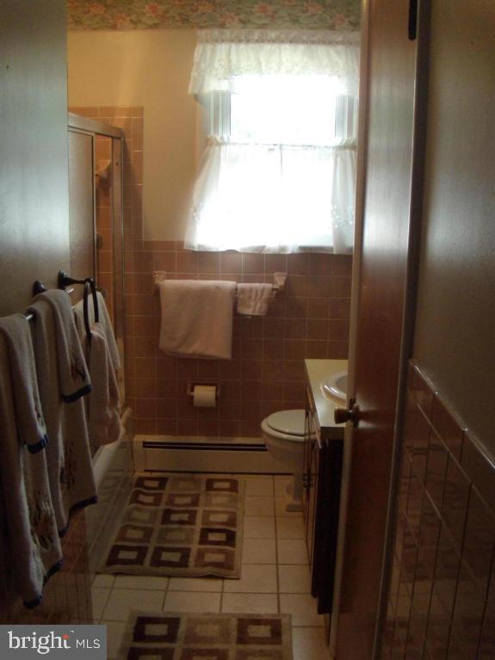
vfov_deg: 51.4
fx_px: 687
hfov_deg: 39.6
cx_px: 248
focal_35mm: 36
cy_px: 330
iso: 400
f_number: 3.6
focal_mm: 6.4
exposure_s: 1/40
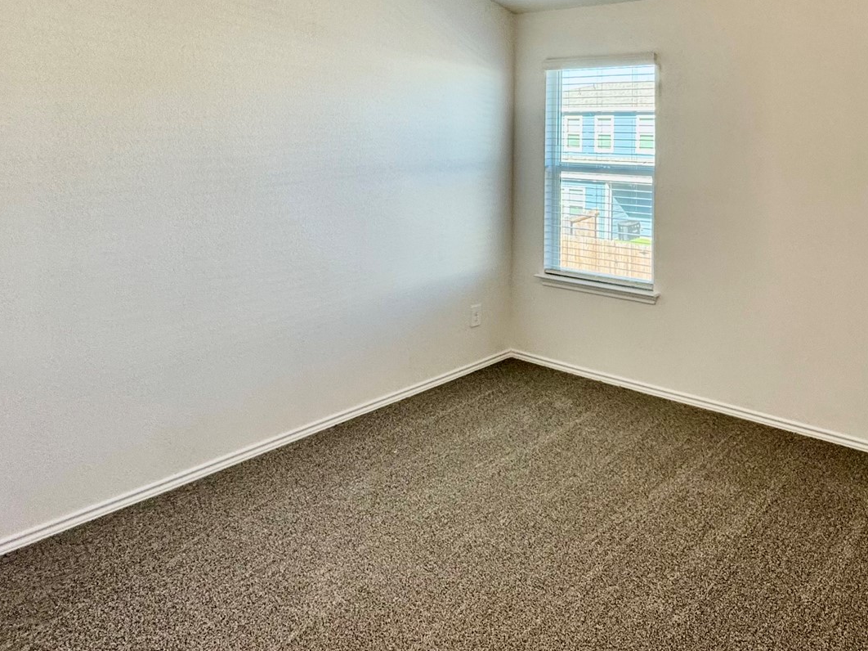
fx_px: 677
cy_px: 128
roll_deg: -0.9
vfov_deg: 48.4
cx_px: 648
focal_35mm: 27
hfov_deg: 61.8
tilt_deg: +0.2
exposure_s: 1/120
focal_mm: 2.22
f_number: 2.2
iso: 100
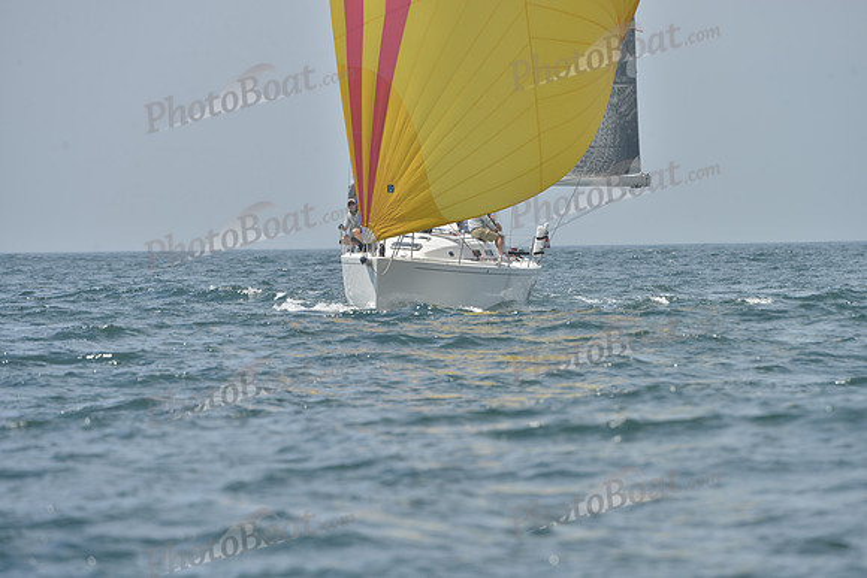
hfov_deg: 6.6
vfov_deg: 4.4
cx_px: 434
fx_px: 7467
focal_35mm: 310
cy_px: 289
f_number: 9
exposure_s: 1/800
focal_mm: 310
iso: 280
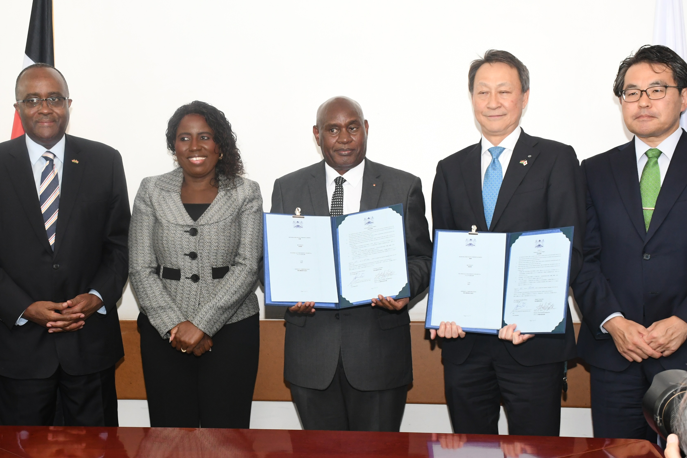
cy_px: 214
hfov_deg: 33.3
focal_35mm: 60
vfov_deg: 22.6
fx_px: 1145
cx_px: 284
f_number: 6.3
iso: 1600
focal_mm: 32
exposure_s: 1/100
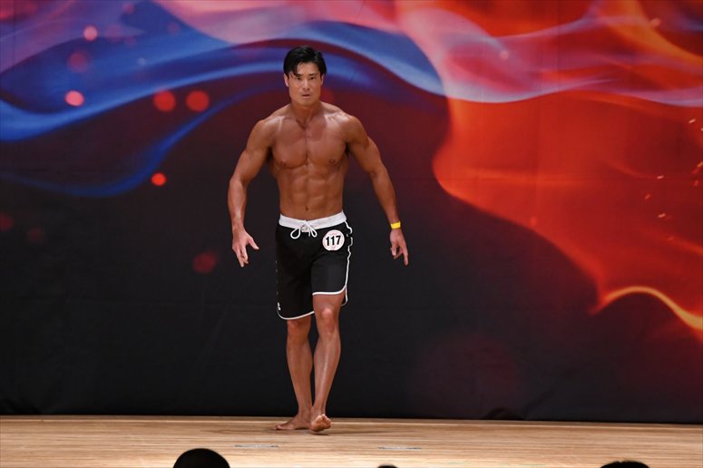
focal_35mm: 270
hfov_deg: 7.6
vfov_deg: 5.1
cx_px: 352
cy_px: 234
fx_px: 5270
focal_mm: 180
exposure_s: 1/400
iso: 3200
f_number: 5.6
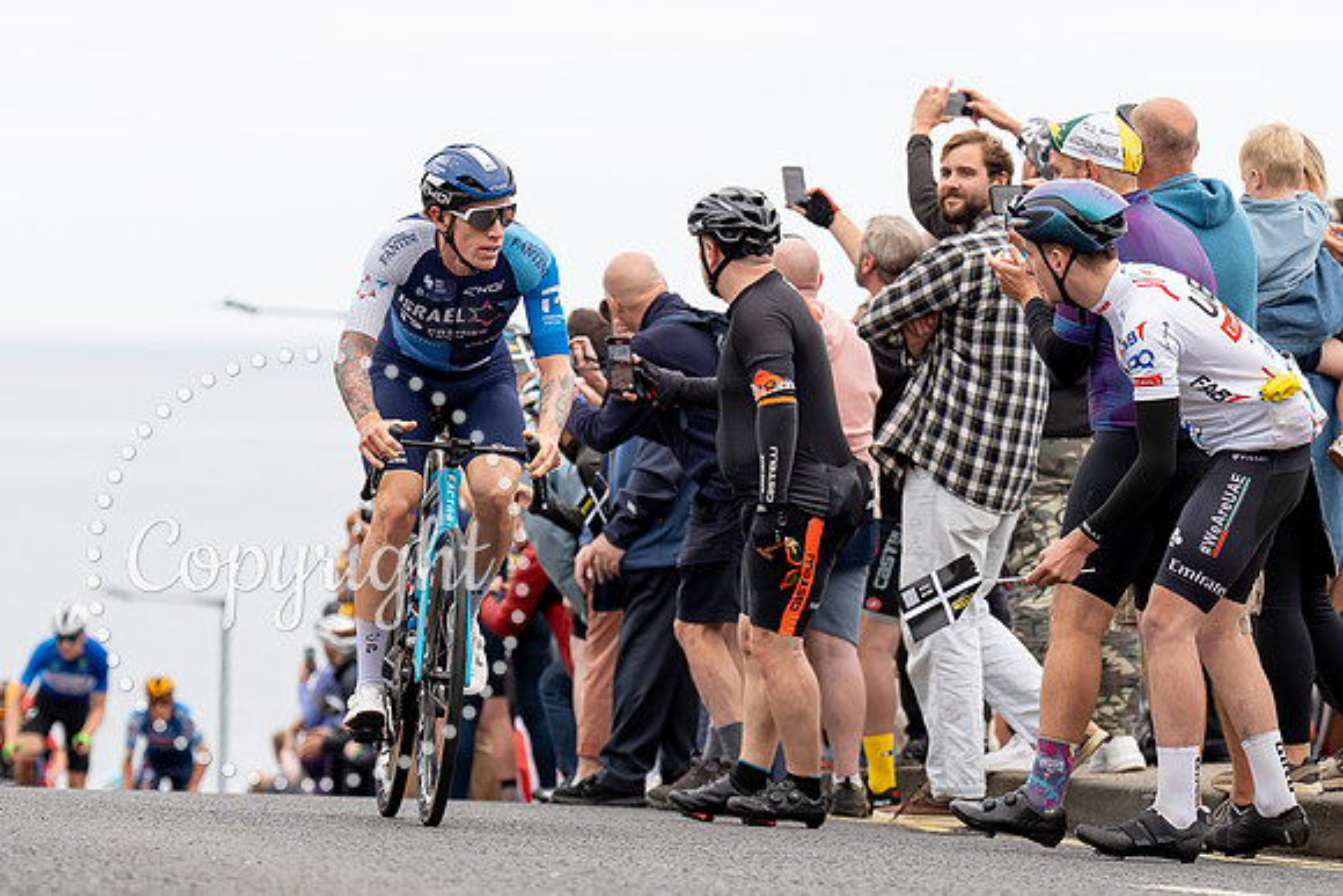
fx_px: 7530
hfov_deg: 10.2
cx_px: 409
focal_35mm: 202
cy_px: 321
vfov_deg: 6.8
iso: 320
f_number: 3.5
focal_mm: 131
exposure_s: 1/1000
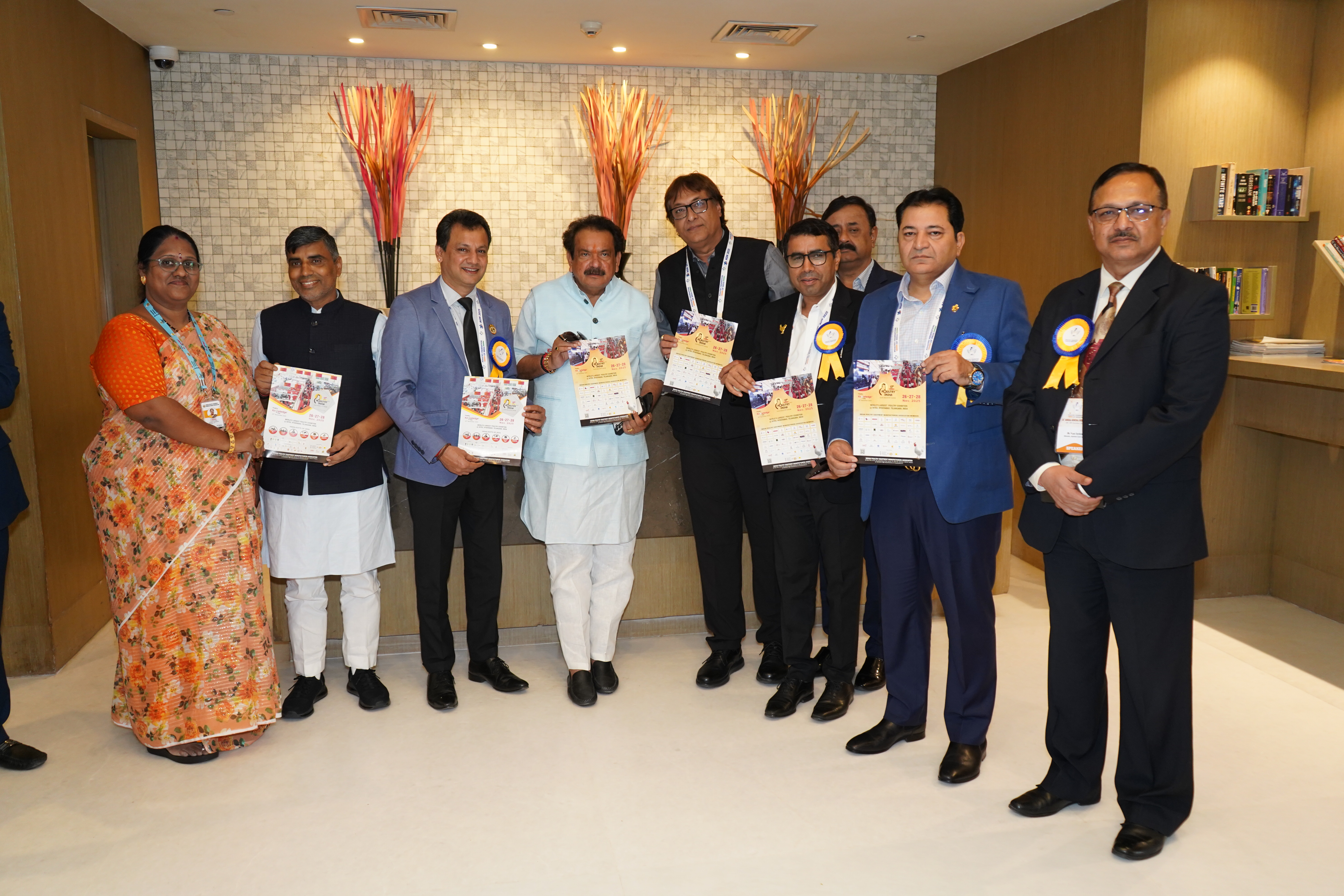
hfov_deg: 63.7
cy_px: 448
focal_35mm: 29
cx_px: 672
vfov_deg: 45.0
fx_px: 1083
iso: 1600
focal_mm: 29
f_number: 3.5
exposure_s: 1/100
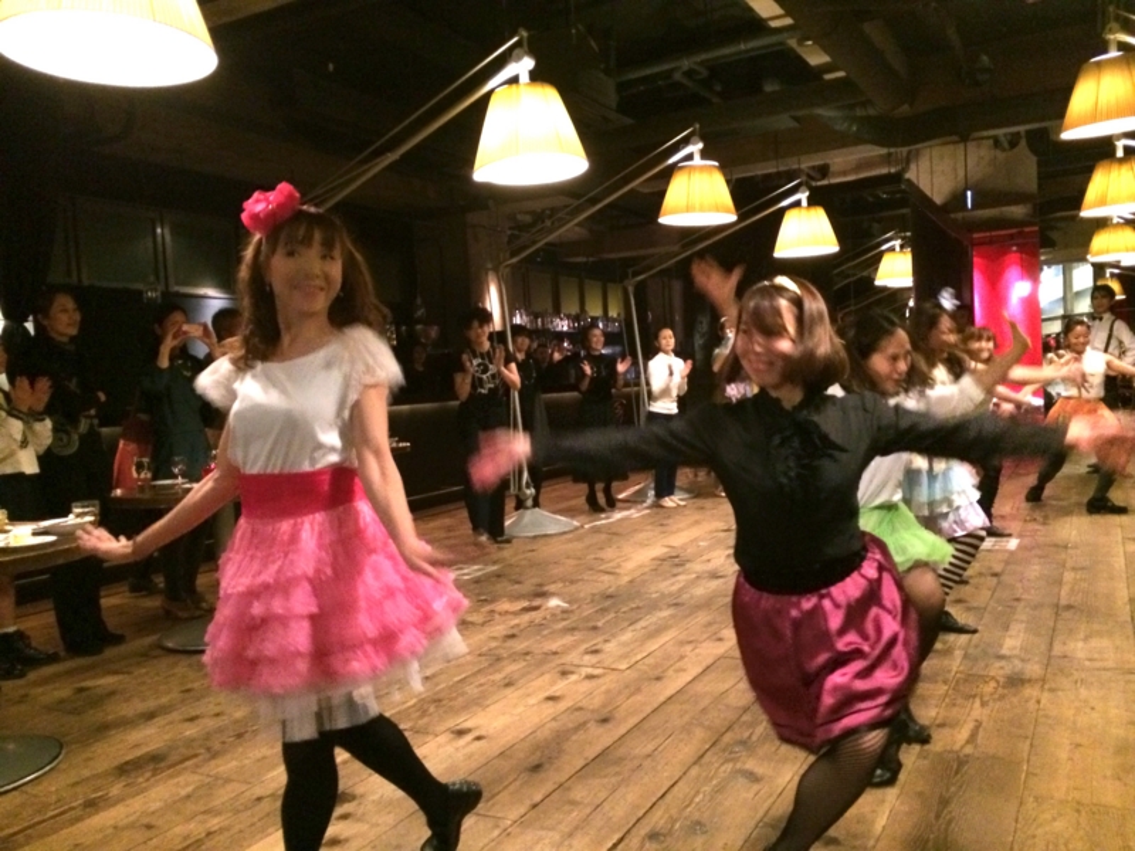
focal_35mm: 30
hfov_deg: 60.0
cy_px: 426
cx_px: 568
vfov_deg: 46.8
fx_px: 984
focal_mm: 4.12
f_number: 2.2
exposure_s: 1/15
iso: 500
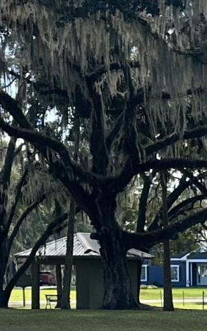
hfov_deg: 7.7
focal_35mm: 163
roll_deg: +0.0
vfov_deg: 12.8
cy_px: 198
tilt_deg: +2.8
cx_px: -198
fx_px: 1469
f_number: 1.78
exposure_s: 1/879
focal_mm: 6.86
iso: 80
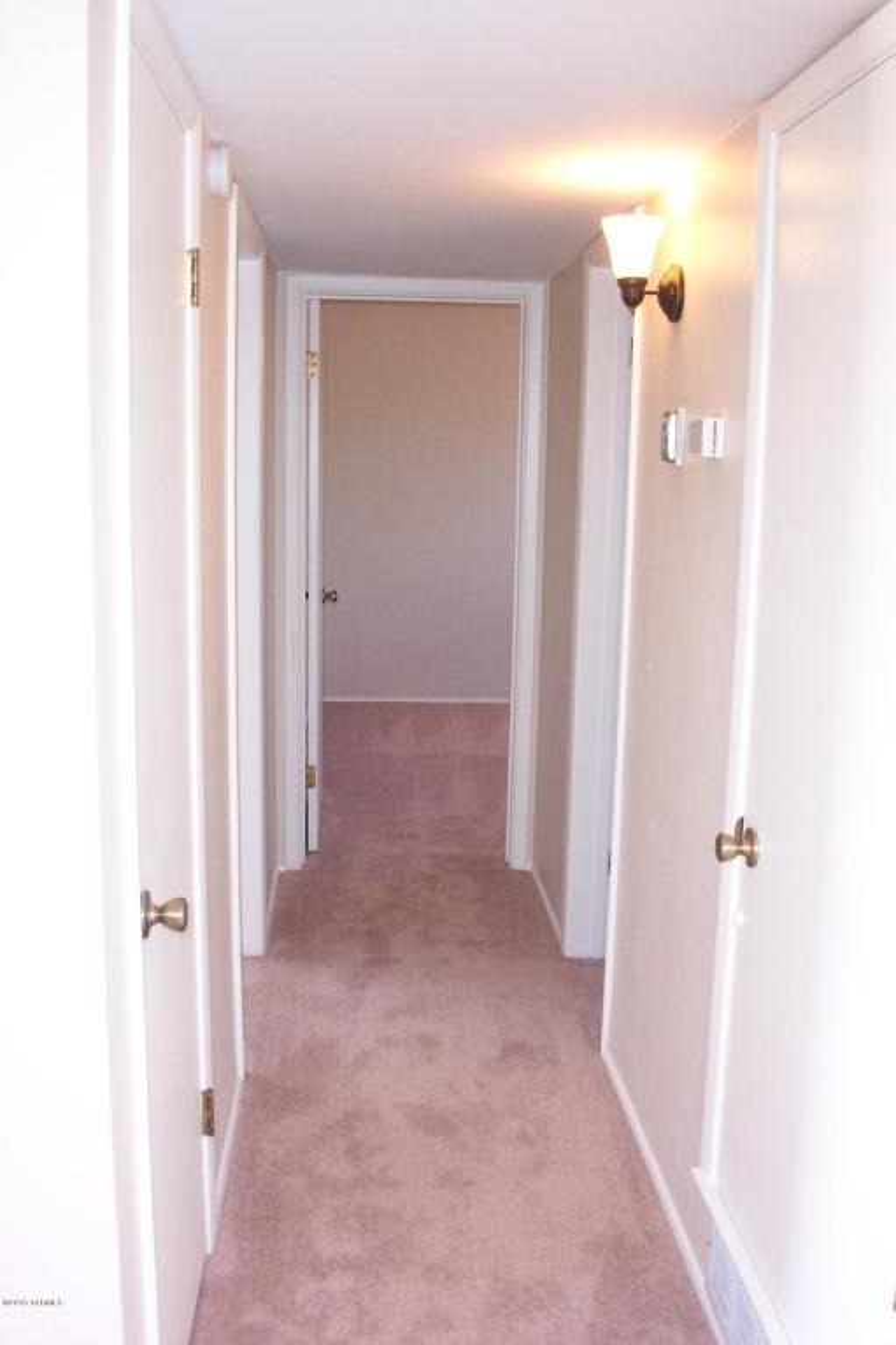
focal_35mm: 35
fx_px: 1307
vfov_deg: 54.4
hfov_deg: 37.8
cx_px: 448
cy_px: 672
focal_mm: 7.5
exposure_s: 1/30
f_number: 2.8
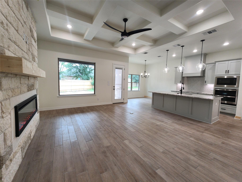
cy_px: 91
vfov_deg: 89.9
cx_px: 121
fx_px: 91
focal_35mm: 13
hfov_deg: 106.2
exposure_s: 1/60
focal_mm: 2.2
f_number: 2.2
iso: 80
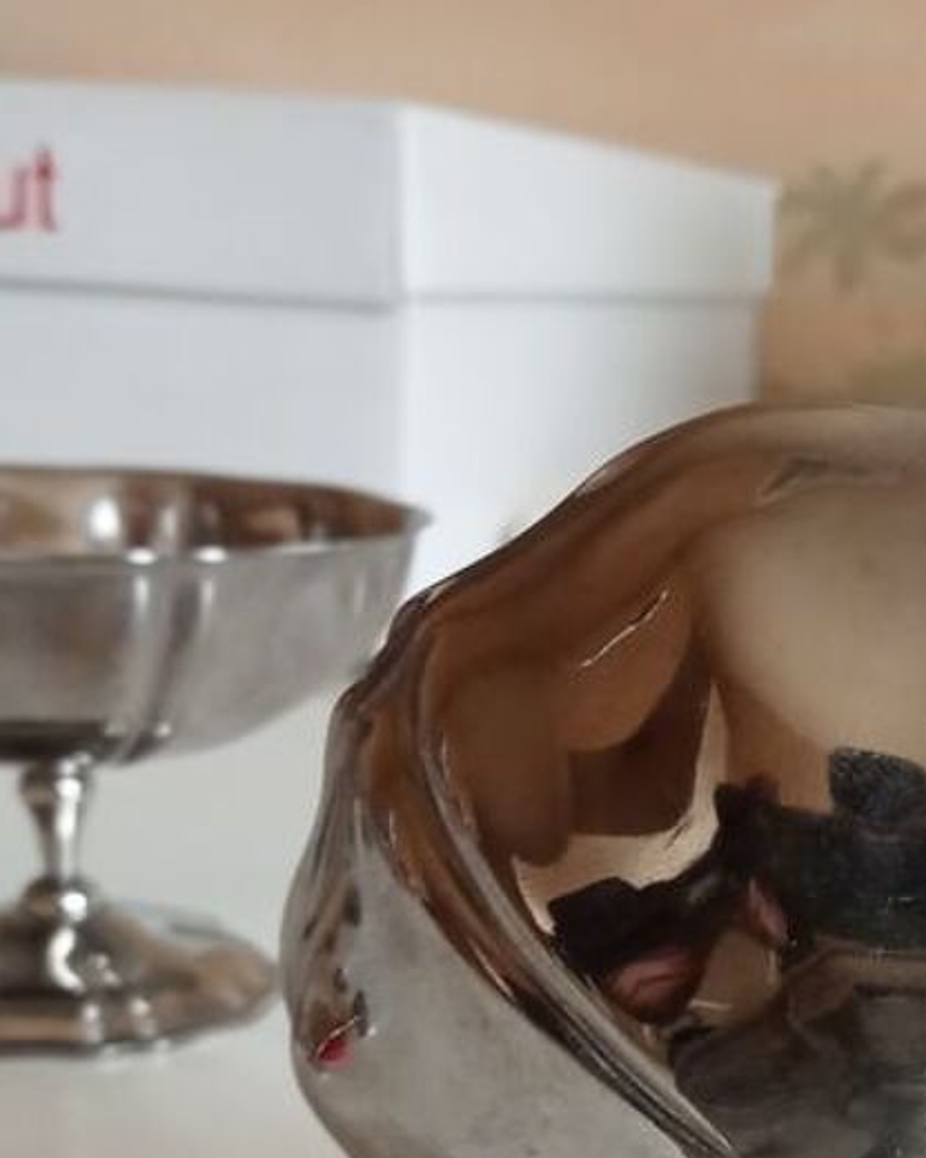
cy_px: 956
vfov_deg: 26.5
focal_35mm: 70
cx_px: 755
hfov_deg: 21.6
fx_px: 2398
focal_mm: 3.46
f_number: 2.2
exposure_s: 1/33.3
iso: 291
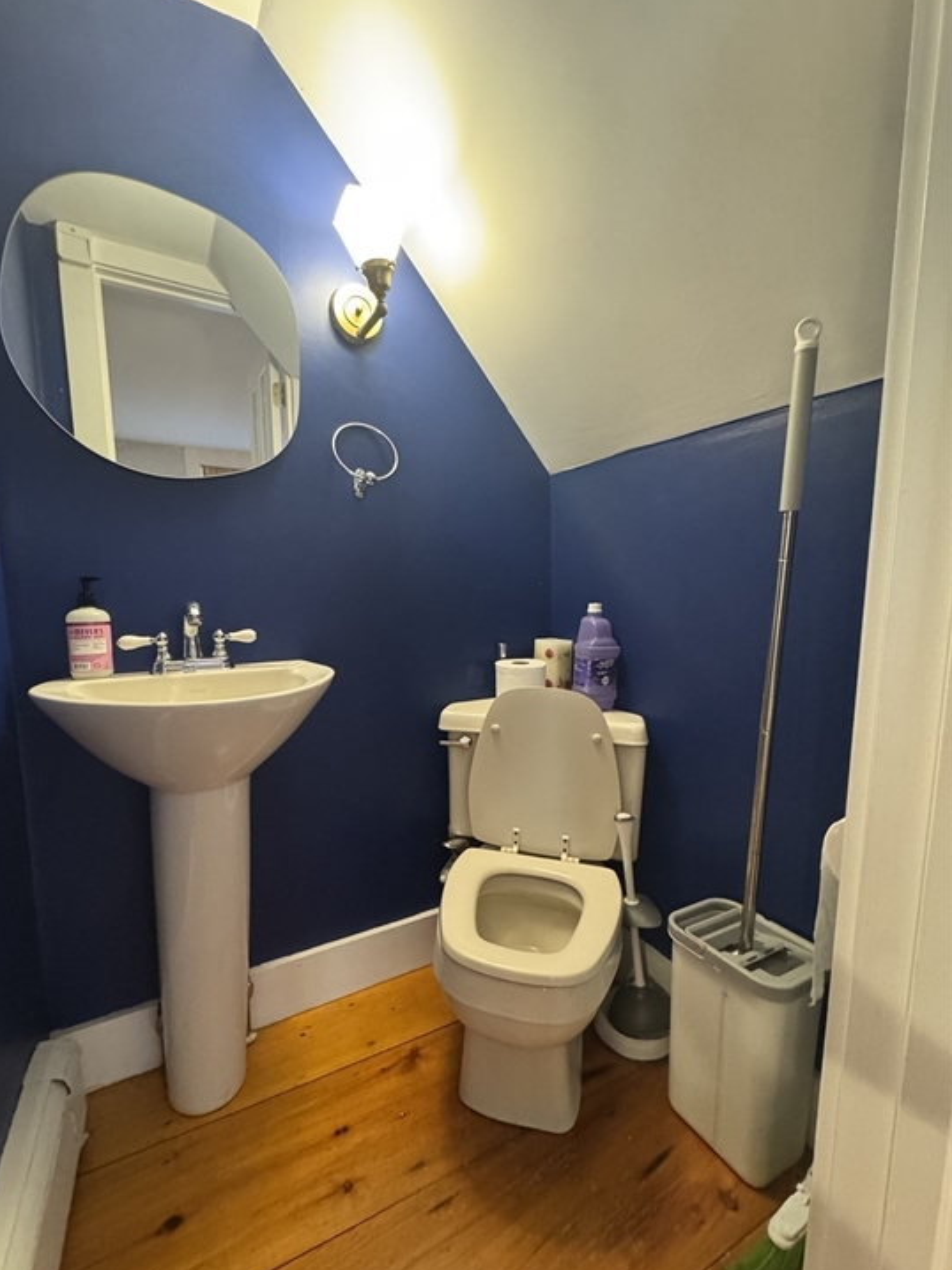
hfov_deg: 81.7
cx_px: 444
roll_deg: +0.9
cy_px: 657
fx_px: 550
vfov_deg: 98.1
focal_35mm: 15
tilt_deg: -7.0
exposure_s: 1/60
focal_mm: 2.22
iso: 1000
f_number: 2.2
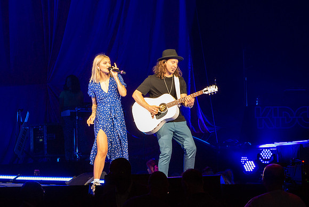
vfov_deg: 5.1
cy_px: 101
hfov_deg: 7.6
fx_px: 2312
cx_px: 155
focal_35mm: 269
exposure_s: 1/125
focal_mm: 83.2
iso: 800
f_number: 5.6
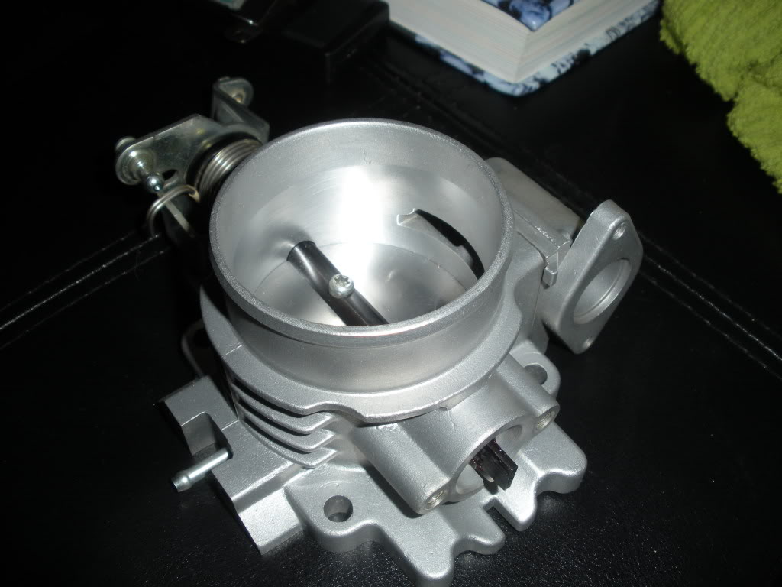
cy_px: 294
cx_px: 391
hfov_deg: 51.4
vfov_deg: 39.7
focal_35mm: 36
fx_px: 813
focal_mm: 6.3
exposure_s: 1/60
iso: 64
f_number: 3.5
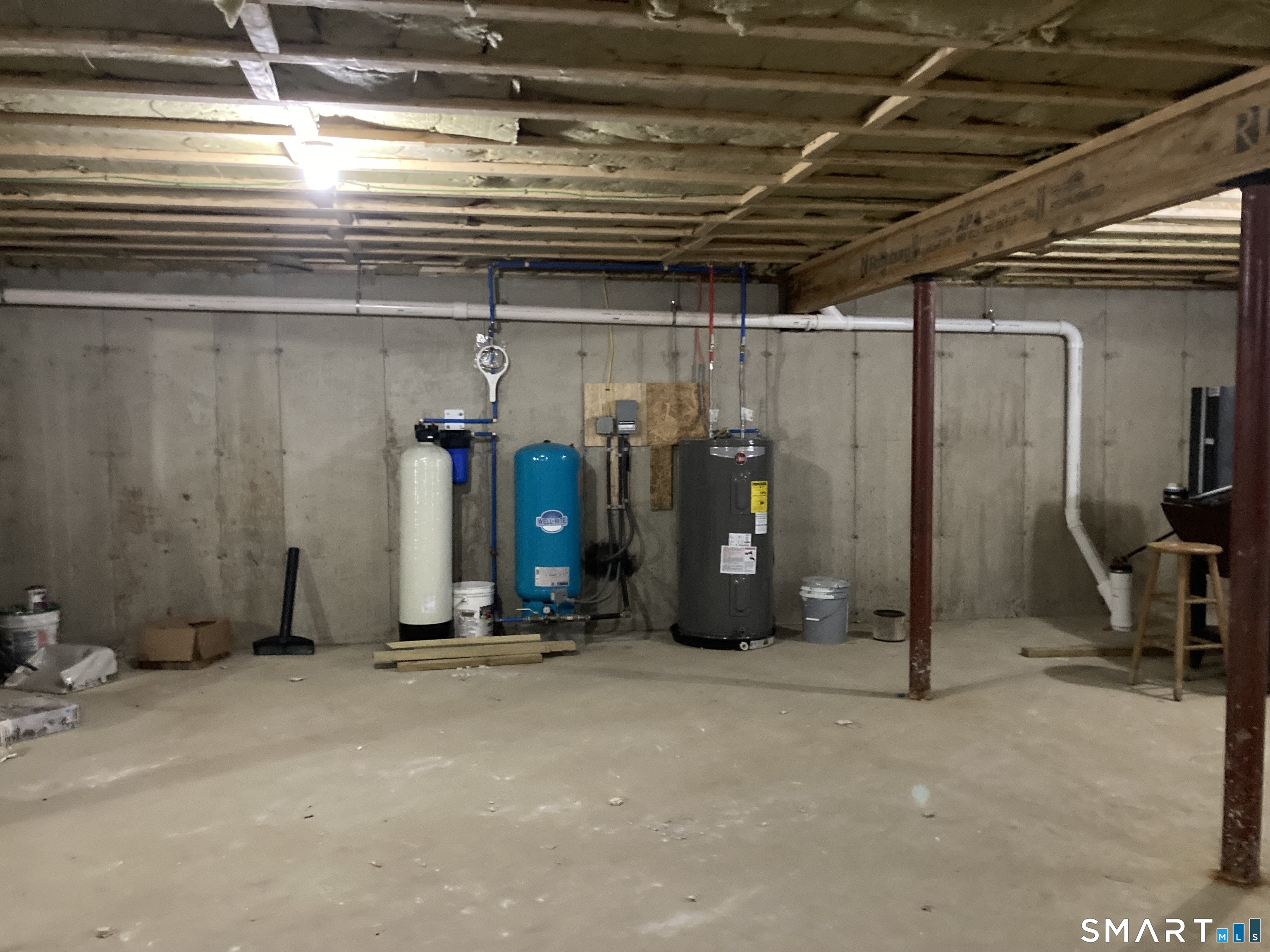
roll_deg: -0.8
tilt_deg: -4.1
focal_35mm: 28
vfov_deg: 49.7
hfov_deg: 63.4
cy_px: 476
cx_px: 635
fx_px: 1027
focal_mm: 3.99
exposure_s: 1/24
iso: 640
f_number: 1.8
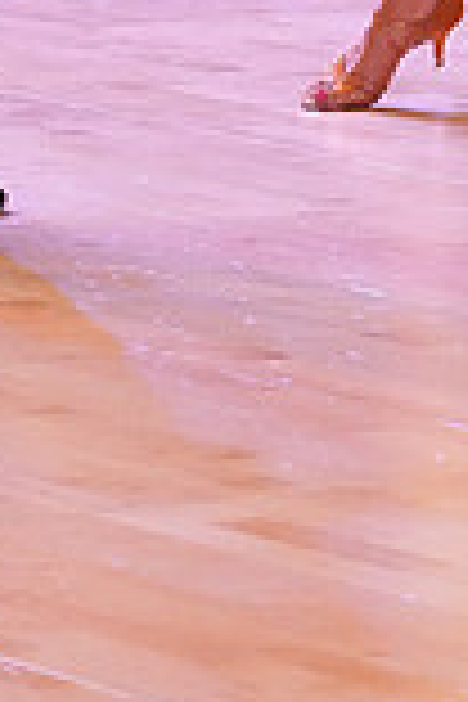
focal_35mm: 524
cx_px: 335
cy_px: -414
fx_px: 10217
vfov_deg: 3.9
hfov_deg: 2.6
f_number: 8
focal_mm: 141
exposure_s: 1/320
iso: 10000
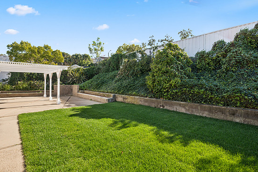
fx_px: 129
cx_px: 128
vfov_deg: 67.3
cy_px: 83
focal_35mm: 18
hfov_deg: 90.0
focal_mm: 17
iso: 80
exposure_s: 1/80
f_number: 8
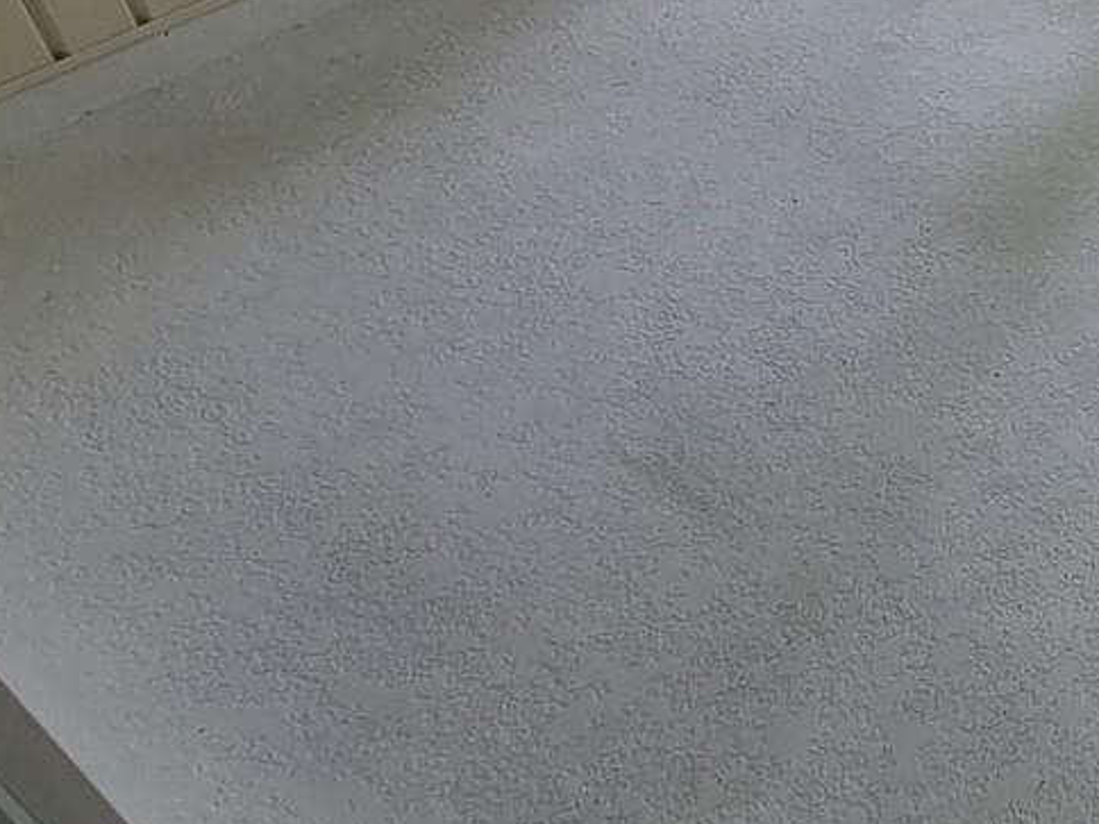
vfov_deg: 31.5
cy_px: 36
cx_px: 1478
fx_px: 1365
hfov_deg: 31.8
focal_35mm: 43
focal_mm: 2.2
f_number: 2.2
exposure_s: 1/60
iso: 64
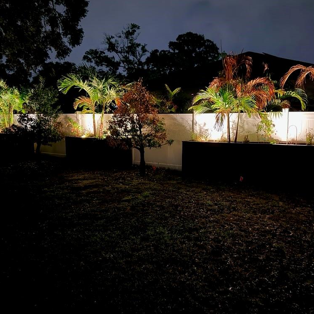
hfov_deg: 55.4
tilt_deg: -6.9
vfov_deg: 55.6
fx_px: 298
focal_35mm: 29
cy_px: 153
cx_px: 179
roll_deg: +1.1
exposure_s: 1/5
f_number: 1.78
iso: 1250
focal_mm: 6.76
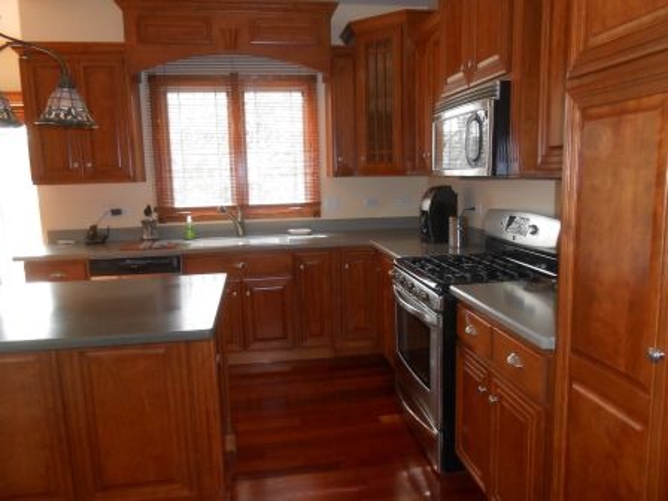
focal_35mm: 26
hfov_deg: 67.3
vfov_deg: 53.1
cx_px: 334
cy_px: 250
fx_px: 502
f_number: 3.5
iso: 250
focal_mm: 4.6
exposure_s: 1/25
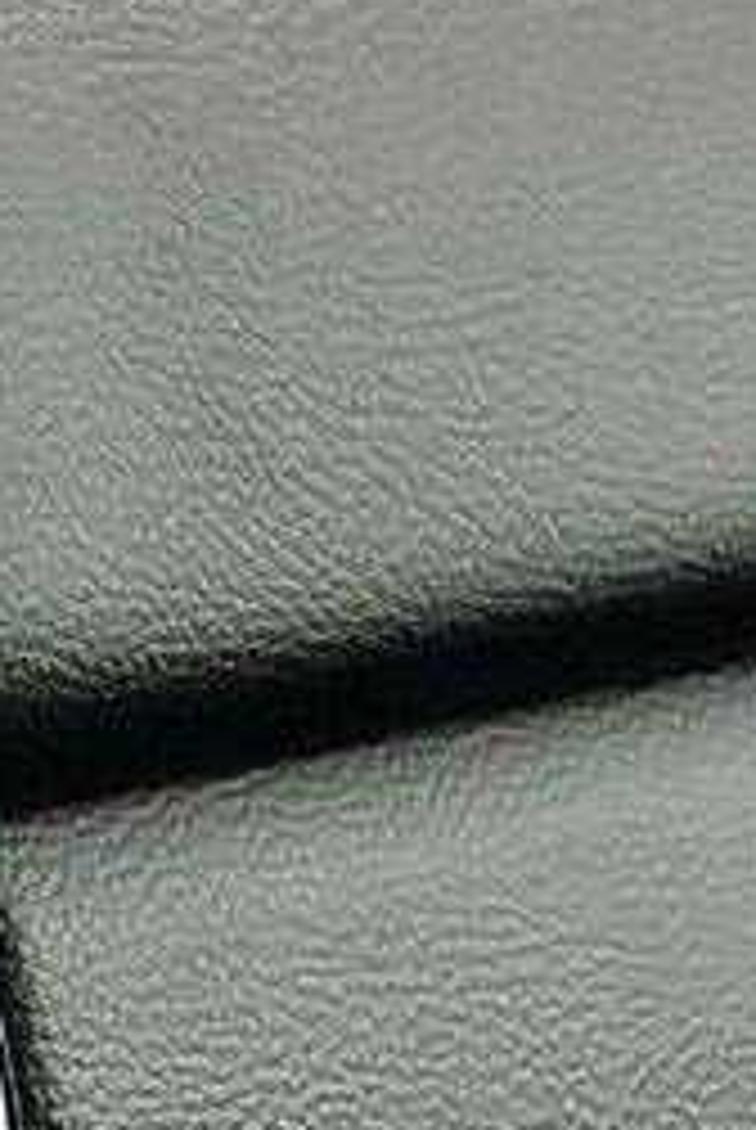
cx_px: -2318
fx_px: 6031
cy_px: 909
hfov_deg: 6.0
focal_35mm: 192
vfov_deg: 10.7
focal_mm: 3
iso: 20
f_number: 1.8
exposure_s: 1/130
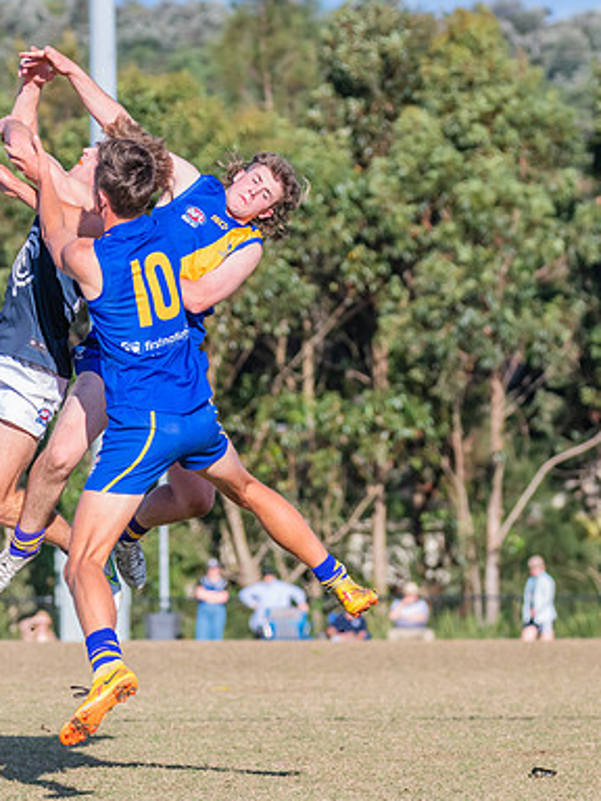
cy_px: 347
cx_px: 186
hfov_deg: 4.5
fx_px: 7732
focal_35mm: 334
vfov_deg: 5.9
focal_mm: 195
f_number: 7.1
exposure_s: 1/2000
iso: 800
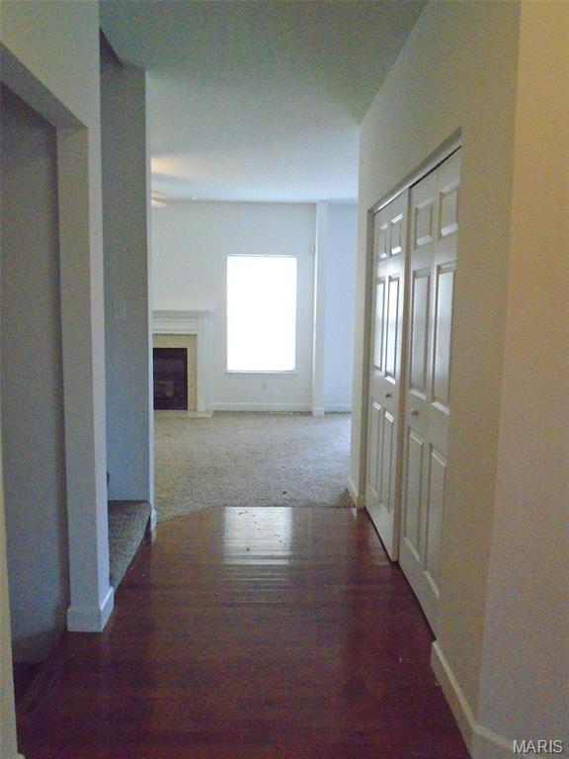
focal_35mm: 26
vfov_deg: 67.3
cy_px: 380
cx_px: 284
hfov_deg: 53.1
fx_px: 570
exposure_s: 1/80
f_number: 3.2
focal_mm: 4.6
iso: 800
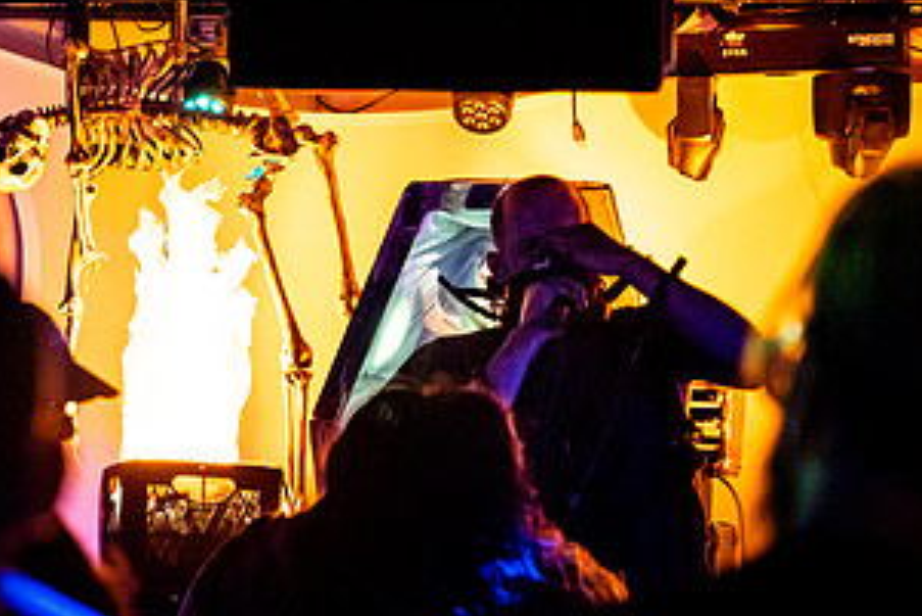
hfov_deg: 11.2
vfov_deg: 7.6
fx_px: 4638
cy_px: 340
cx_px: -70
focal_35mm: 181
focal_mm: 70
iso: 3200
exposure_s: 1/200
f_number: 2.8
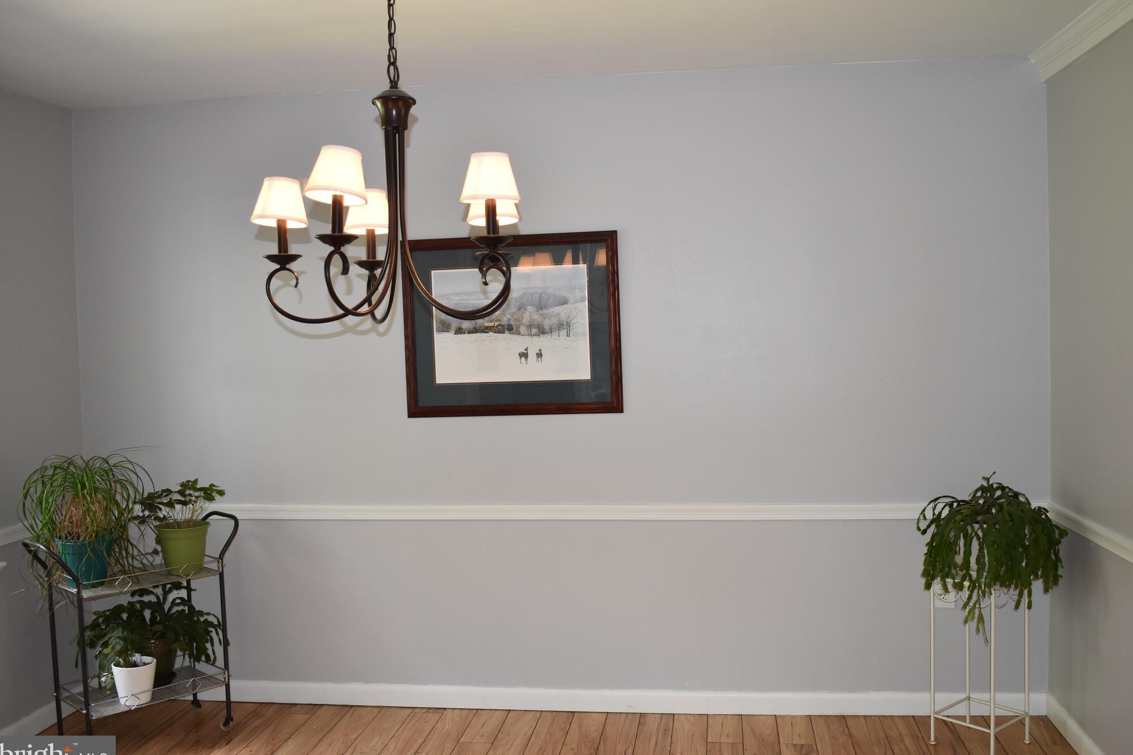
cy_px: 388
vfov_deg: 38.9
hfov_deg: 55.8
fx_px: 1070
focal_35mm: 34
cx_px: 573
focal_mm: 22
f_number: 4.5
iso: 800
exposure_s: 1/80
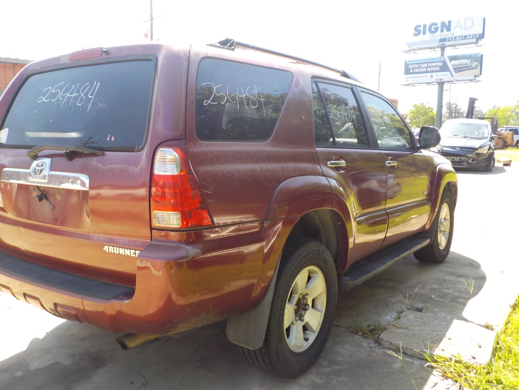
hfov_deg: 60.0
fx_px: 450
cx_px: 260
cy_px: 195
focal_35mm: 30
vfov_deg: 46.8
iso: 125
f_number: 3.3
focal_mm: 4.1
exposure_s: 1/250
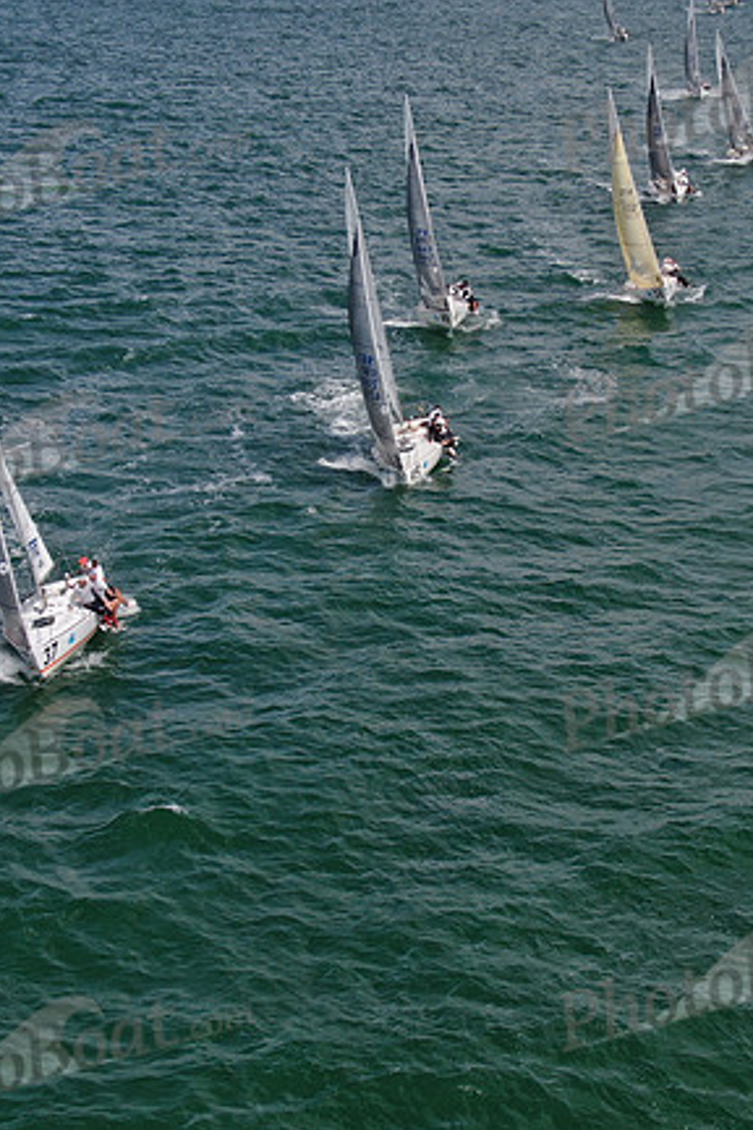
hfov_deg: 20.3
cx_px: 408
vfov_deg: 30.1
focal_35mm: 67
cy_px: 564
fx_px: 2102
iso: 100
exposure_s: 1/1000
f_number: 3.8
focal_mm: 8.6
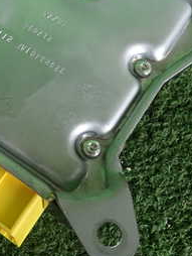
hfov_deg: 24.4
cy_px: 93
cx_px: 33
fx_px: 436
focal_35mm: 59
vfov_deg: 32.5
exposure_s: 1/60
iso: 100
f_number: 2
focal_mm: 4.5
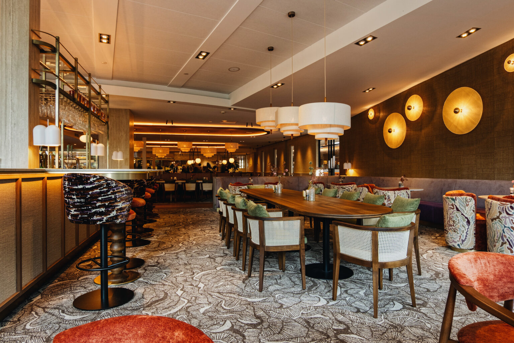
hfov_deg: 76.1
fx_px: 328
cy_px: 172
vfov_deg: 55.1
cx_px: 257
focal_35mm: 23
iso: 320
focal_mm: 15
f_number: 9
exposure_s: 1/8
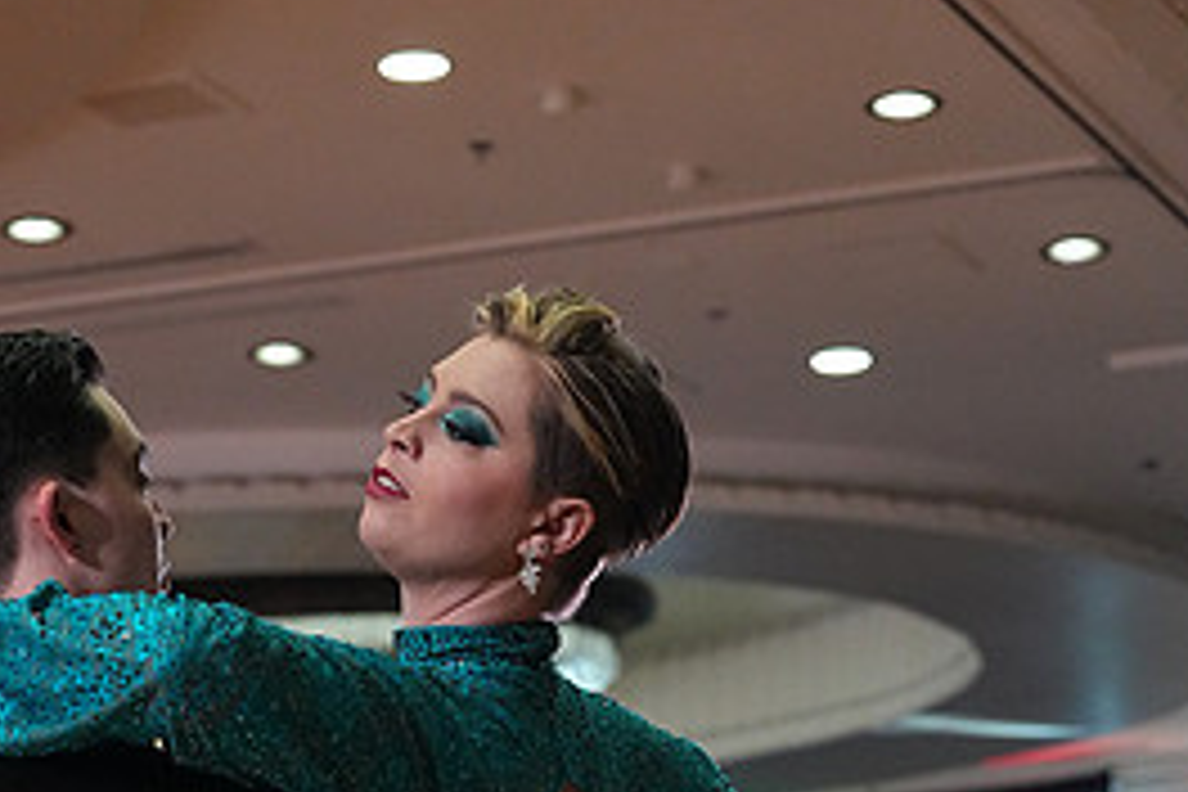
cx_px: 362
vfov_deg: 8.7
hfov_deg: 13.3
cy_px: 1233
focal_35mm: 154
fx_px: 5082
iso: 6400
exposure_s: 1/400
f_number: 5
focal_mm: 70
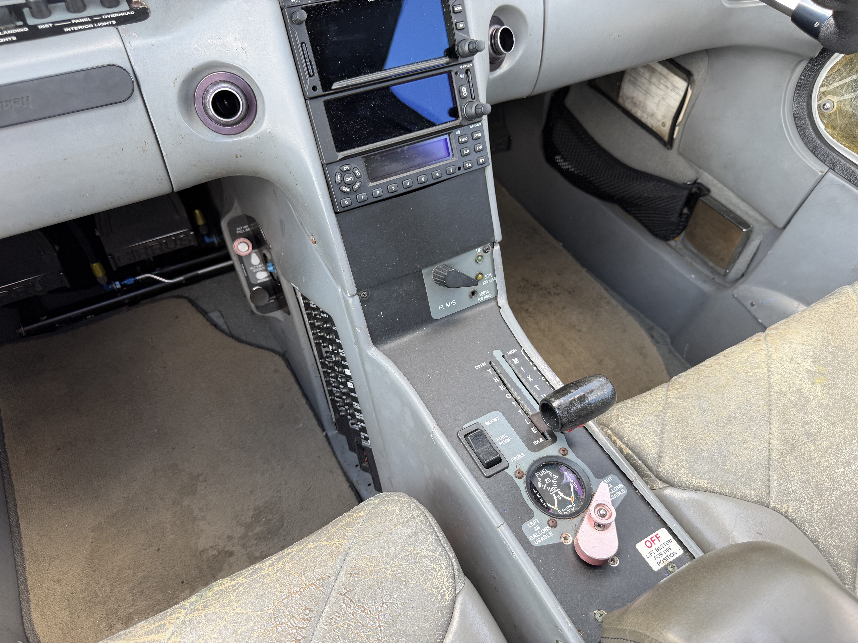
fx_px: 595
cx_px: 429
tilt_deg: -48.3
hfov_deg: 71.6
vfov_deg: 56.8
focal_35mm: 24
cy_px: 322
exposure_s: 1/121
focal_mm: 6.76
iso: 80
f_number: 1.78
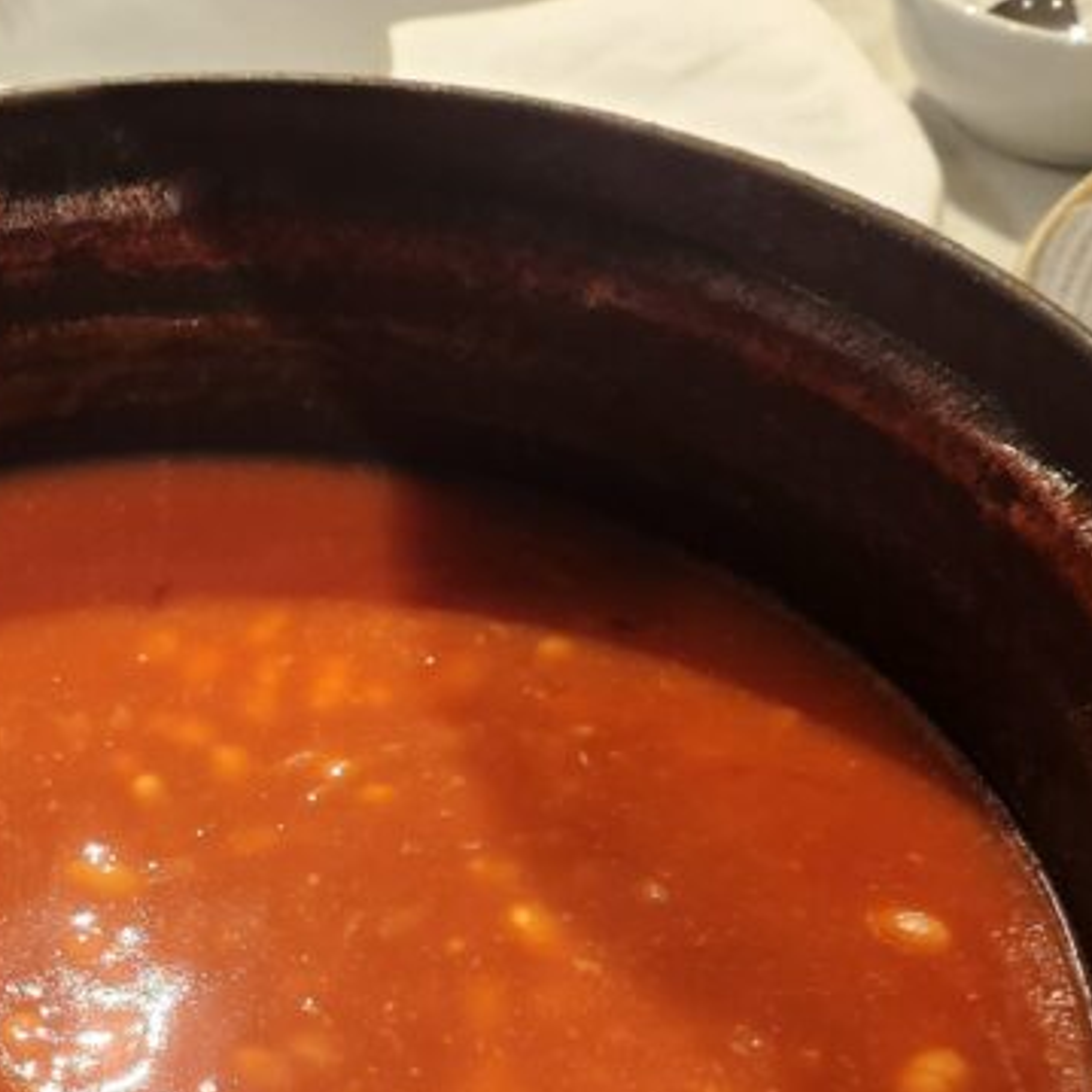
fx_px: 2070
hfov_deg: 28.8
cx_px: 198
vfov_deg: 28.0
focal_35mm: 58
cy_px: 1068
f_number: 1.8
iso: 160
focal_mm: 5.4
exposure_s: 1/100
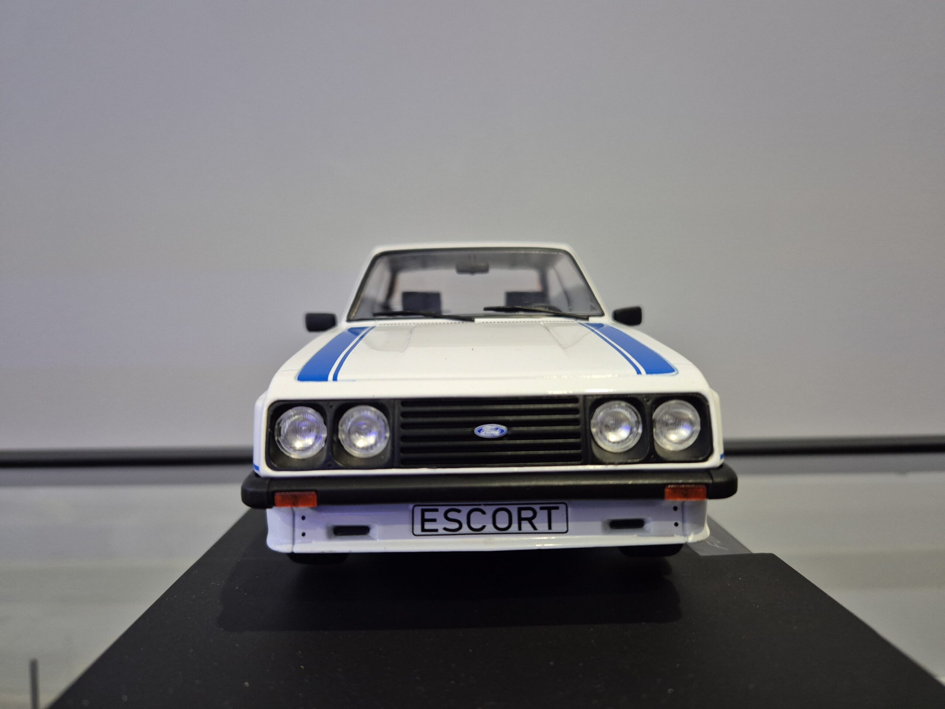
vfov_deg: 58.9
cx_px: 472
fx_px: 628
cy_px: 354
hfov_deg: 73.9
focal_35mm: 23
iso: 500
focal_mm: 5.4
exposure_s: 1/100
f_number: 1.8
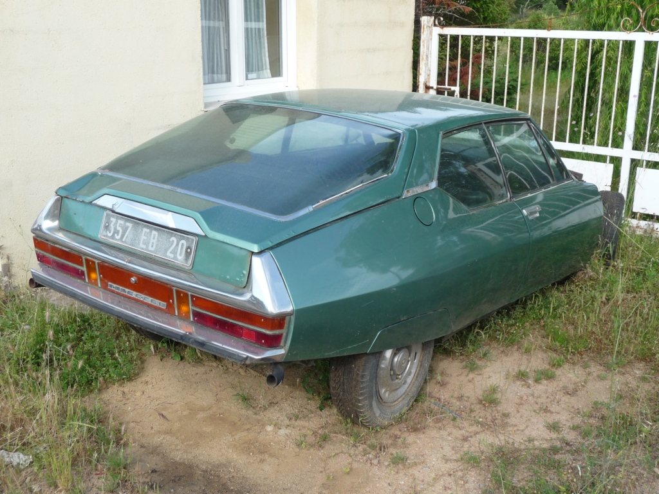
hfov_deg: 46.8
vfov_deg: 36.0
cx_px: 330
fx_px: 761
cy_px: 247
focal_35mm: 40
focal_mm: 6.7
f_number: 3.9
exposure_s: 1/200
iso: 100
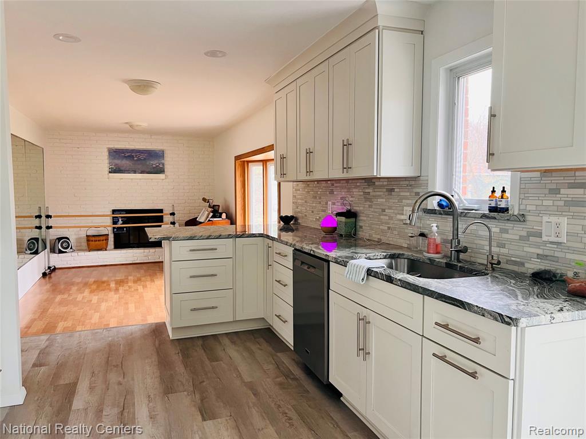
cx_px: 293
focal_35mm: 26
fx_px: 440
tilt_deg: -4.2
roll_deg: +0.8
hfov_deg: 67.3
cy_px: 220
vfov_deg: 53.1
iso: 125
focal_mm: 5.7
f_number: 1.5
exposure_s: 1/60
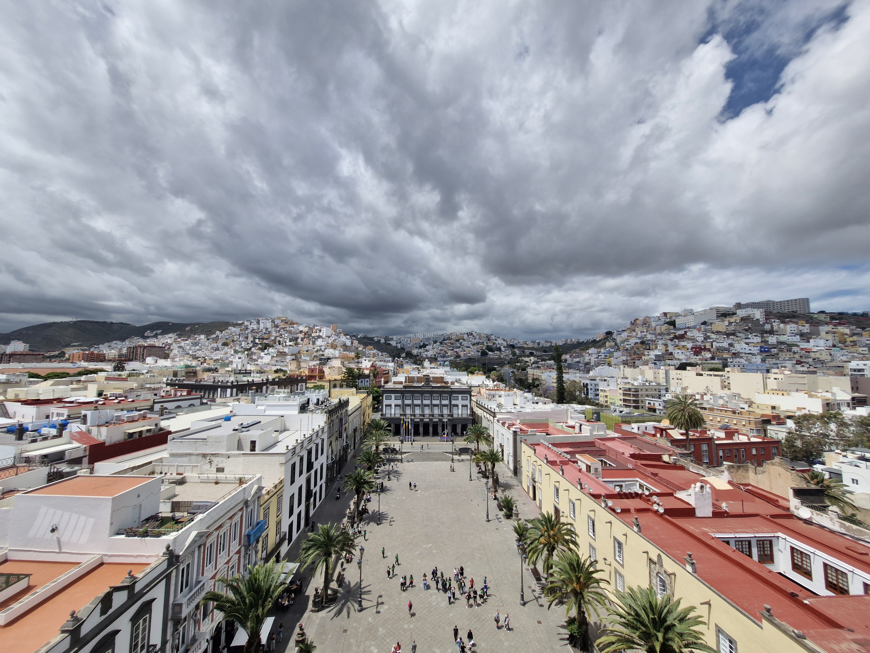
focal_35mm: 13
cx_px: 435
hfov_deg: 106.2
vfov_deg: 89.9
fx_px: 327
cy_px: 326
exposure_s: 1/3240
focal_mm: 1.74
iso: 50
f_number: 2.2
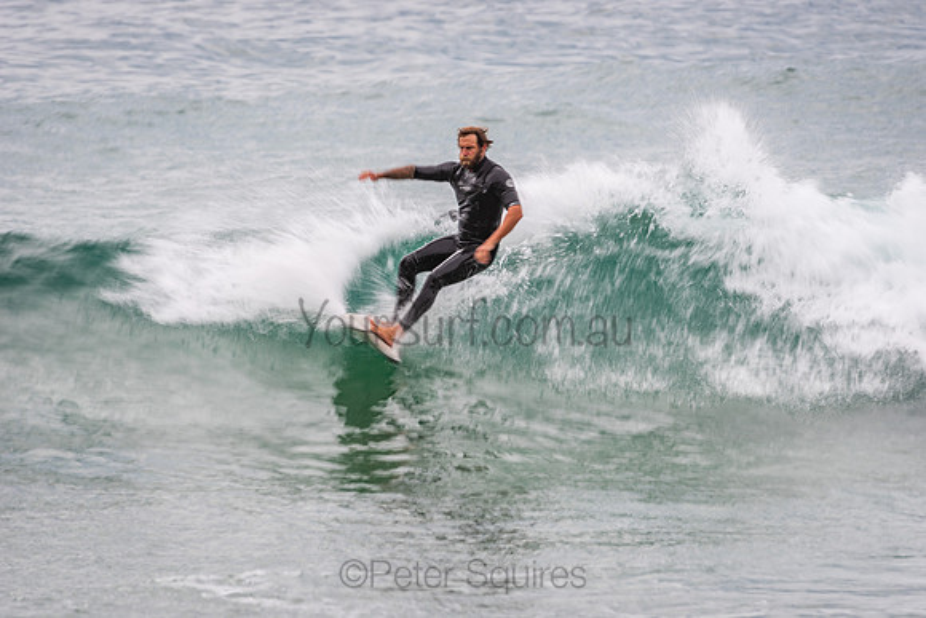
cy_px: 309
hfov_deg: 4.1
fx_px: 12864
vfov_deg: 2.8
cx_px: 463
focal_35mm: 500
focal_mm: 500
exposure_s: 1/25
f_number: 11
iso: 64
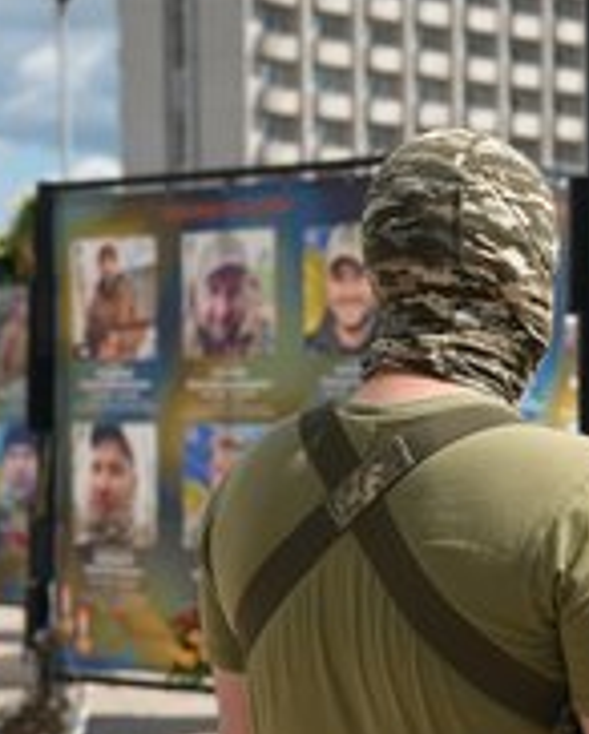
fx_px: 2154
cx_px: 617
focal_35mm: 99
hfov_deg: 15.2
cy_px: 425
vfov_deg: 19.3
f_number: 4
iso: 320
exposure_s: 1/160
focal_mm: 48
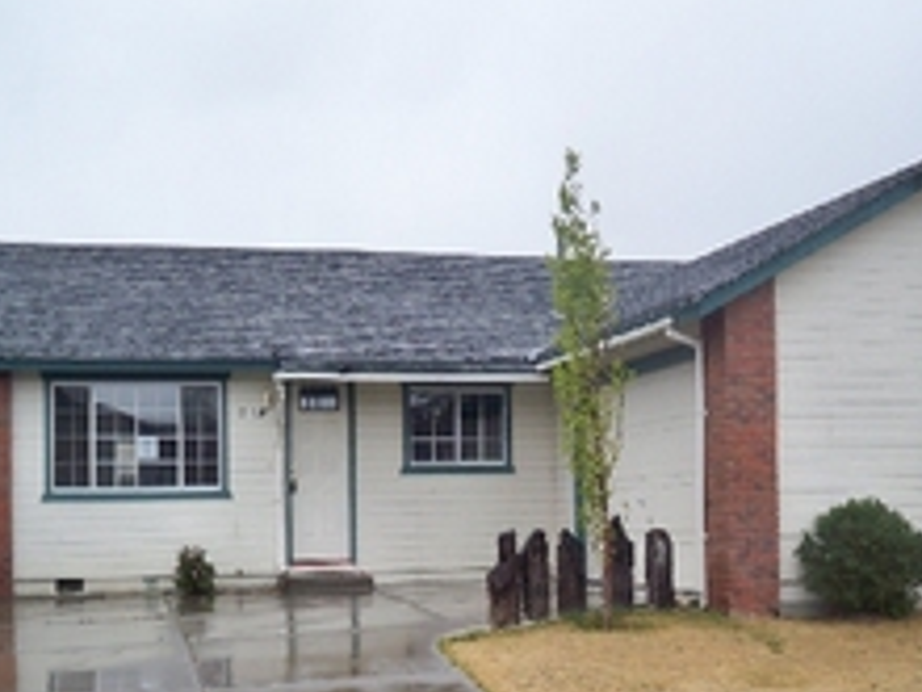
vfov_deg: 26.3
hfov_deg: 34.9
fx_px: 1465
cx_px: 532
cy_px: 495
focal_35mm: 55
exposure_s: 1/125
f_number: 3.1
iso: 64
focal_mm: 6.3
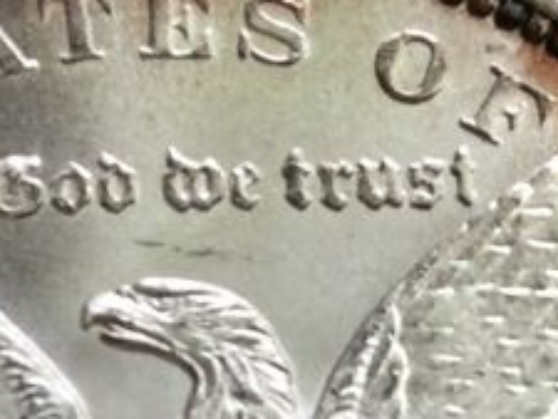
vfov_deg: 10.1
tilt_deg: -72.9
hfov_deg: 13.9
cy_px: 631
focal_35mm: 142
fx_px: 2290
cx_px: 166
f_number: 2.4
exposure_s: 1/24
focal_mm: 3.3
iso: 50
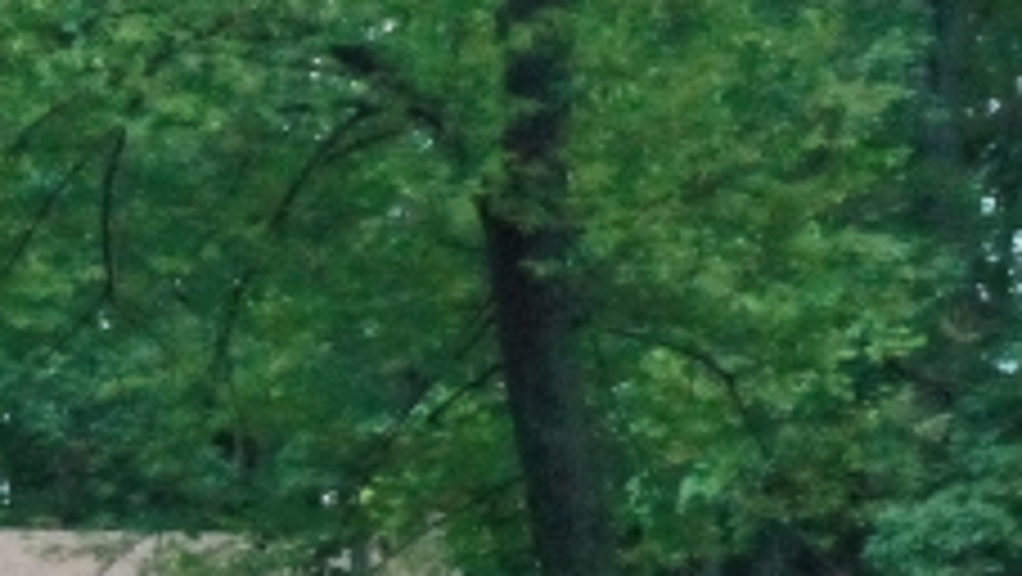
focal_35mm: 97
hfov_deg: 20.1
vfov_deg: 12.1
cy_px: 756
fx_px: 2630
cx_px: -311
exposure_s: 1/5000
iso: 12800
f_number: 5.6
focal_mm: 10.26
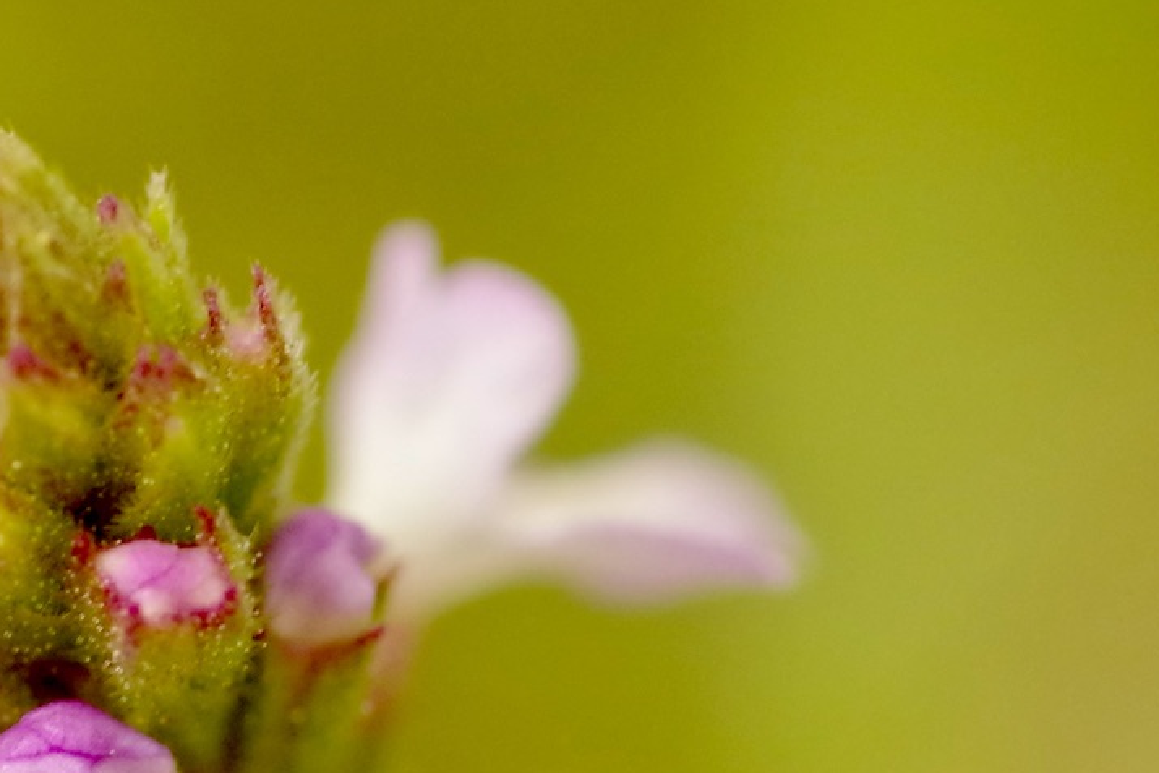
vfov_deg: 5.8
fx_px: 7567
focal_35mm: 235
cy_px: 758
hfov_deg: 8.7
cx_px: 143
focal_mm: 70
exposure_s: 1/200
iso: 1600
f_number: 5.6
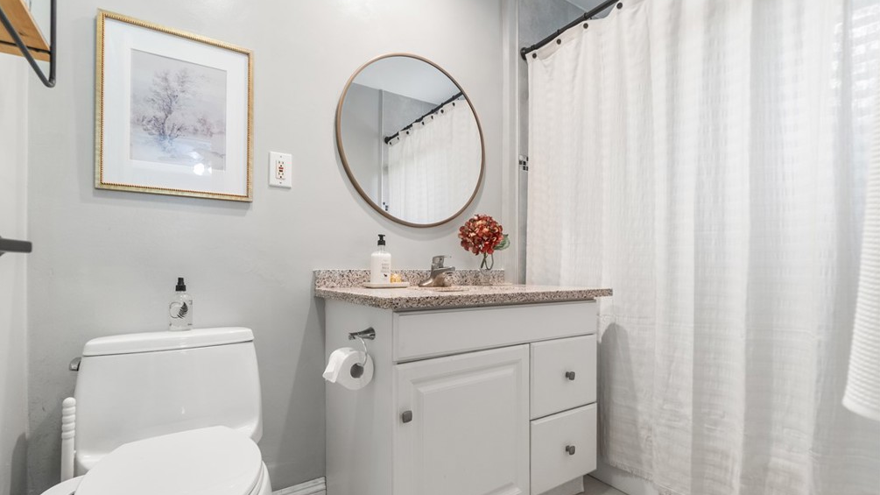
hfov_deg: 99.4
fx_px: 373
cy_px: 263
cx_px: 434
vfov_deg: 67.0
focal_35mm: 16
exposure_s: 1/4
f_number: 7.1
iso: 320
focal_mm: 10
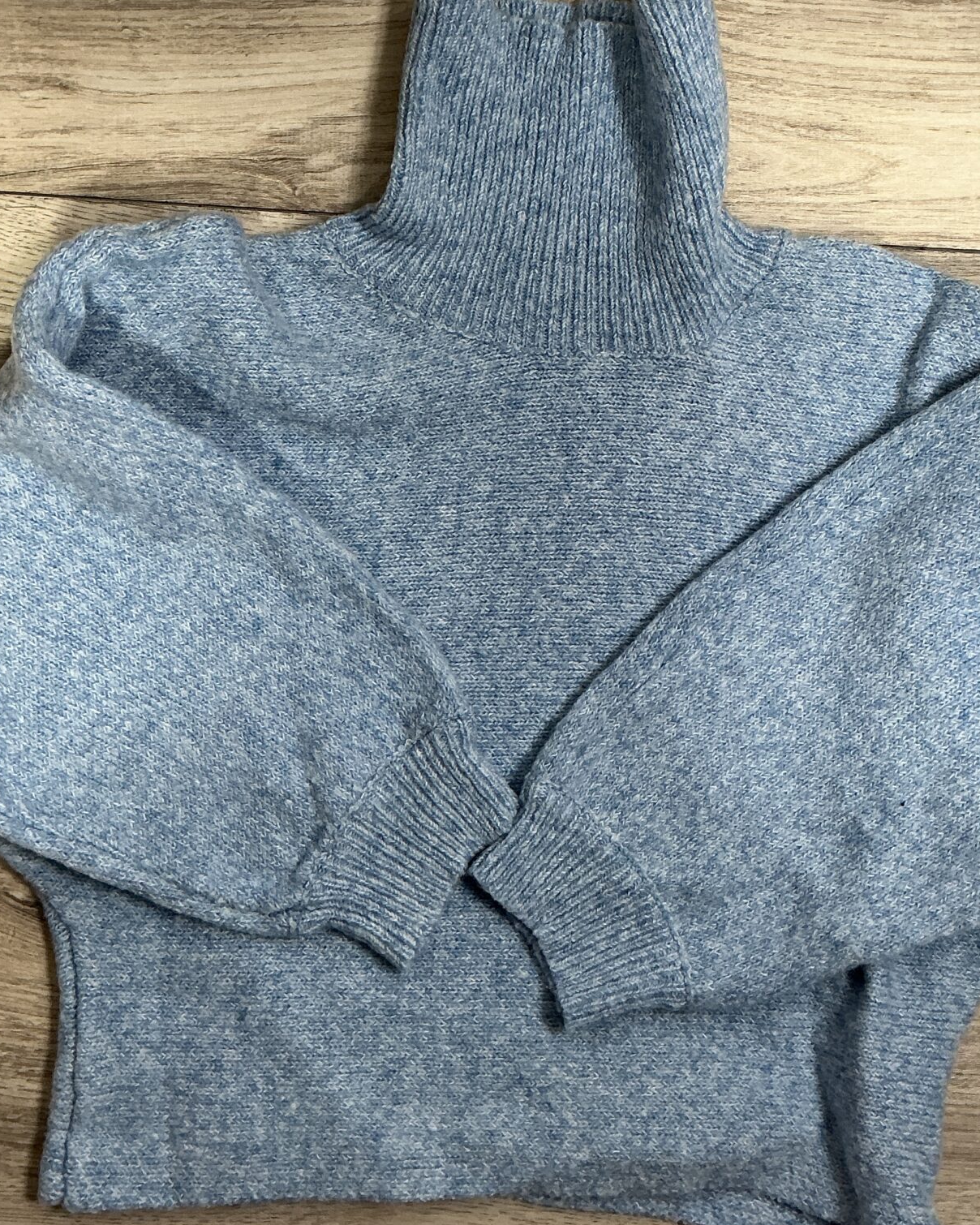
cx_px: 497
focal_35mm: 48
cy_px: 428
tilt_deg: -83.4
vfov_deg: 38.4
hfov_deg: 31.5
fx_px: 1740
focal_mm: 3
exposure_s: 1/50
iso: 50
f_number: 1.8
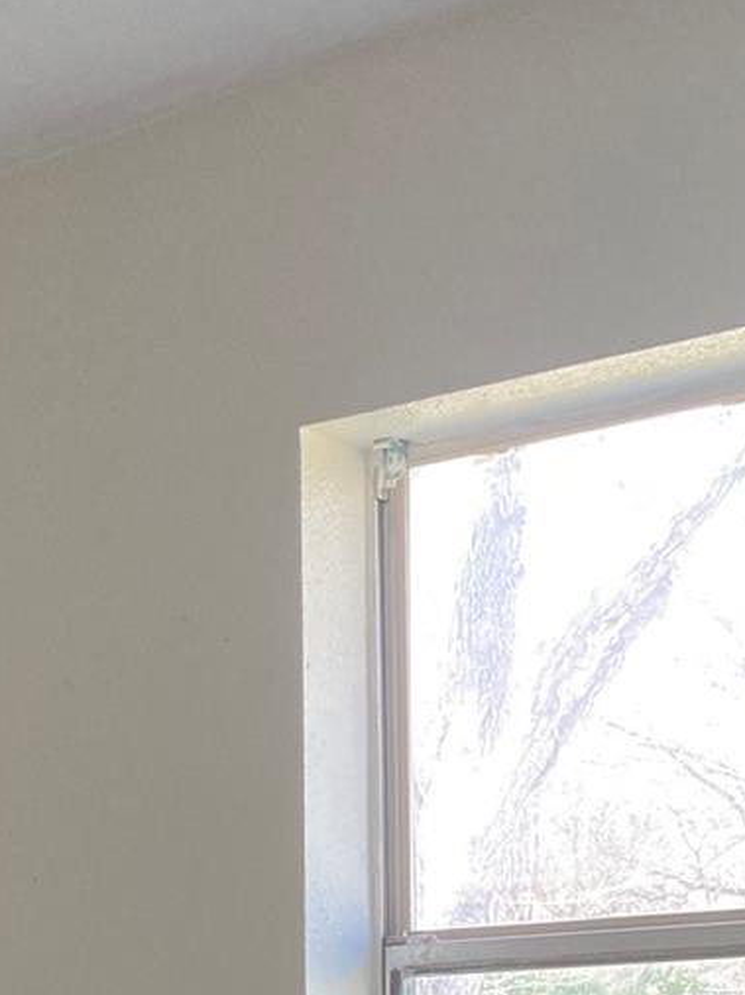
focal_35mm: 79
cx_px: -271
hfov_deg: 17.3
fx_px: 2269
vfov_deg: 21.7
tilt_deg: -8.9
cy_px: 1376
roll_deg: +3.6
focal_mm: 4.25
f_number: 1.8
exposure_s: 1/110
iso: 125
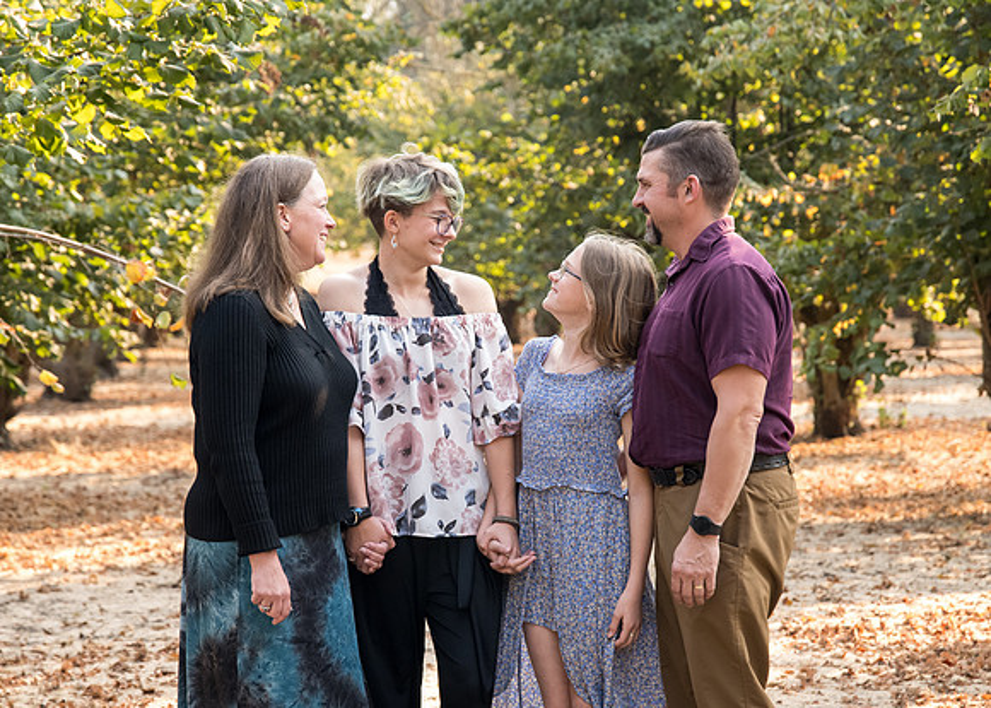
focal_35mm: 106
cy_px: 403
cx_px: 496
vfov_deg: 13.6
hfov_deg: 18.9
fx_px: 2972
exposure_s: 1/640
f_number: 4
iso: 1250
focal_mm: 70
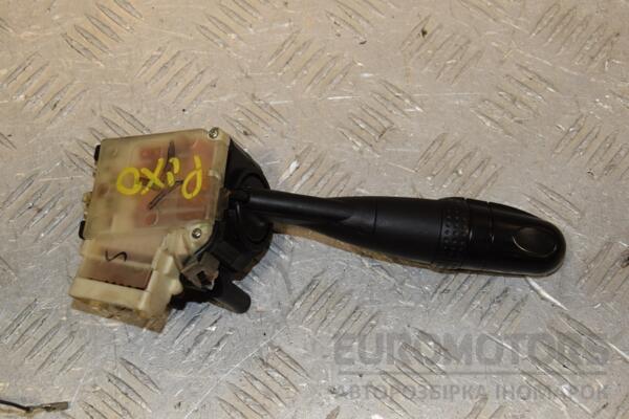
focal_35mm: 68
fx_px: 1179
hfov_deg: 29.9
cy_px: 210
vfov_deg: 20.2
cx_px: 314
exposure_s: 1/200
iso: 800
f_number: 9
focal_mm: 45
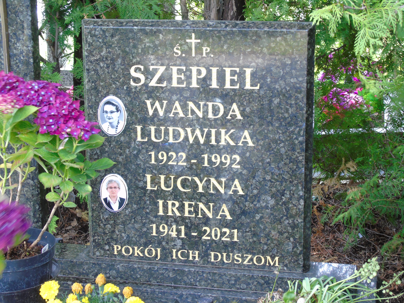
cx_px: 202
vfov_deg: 20.7
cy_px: 152
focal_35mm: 71
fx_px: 829
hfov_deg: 27.4
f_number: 4.7
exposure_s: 1/30
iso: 200
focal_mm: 13
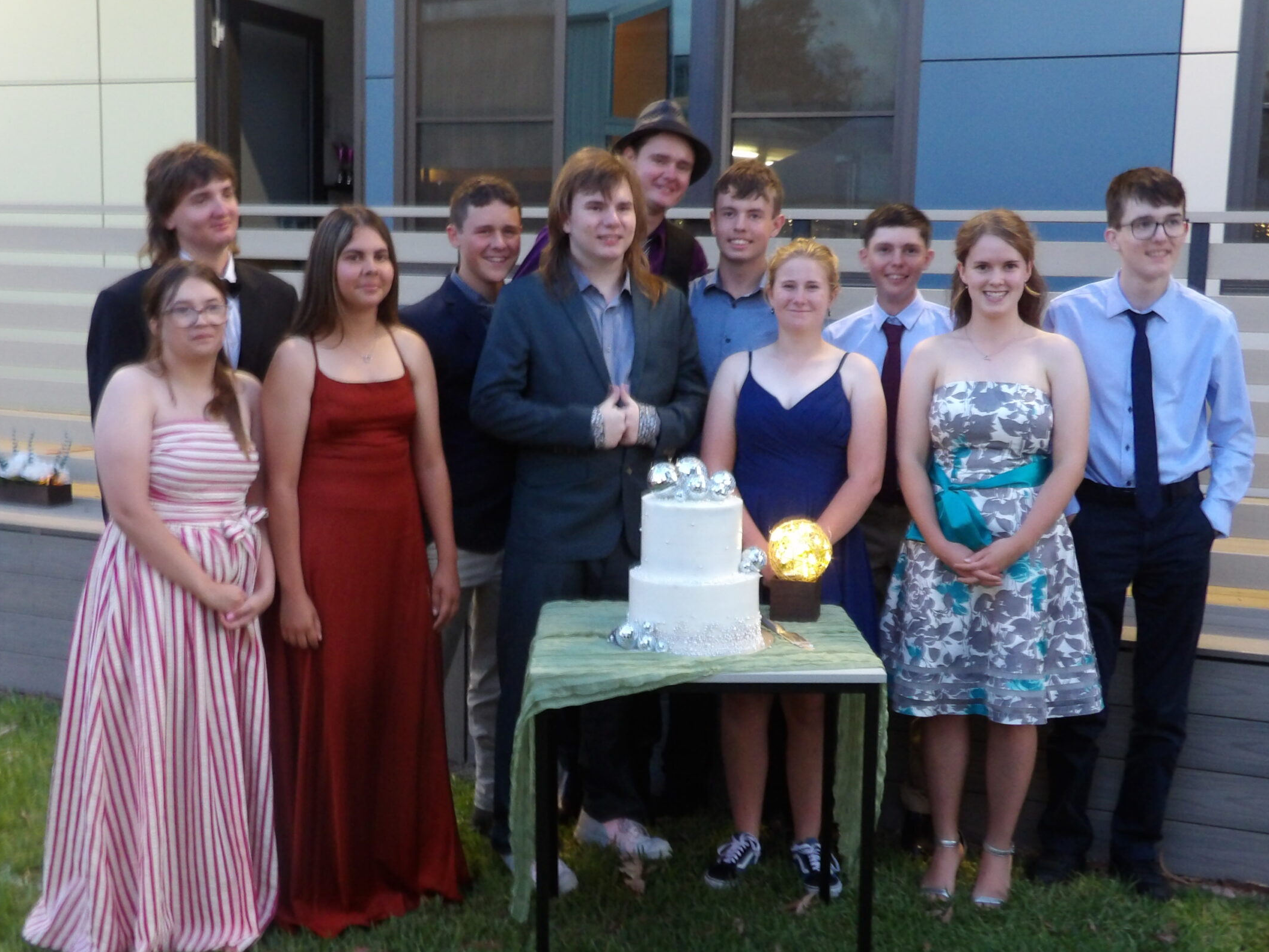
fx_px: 1466
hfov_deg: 46.8
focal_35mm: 40
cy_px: 509
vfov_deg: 35.9
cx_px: 609
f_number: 3.6
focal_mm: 5.9
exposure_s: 1/4
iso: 400
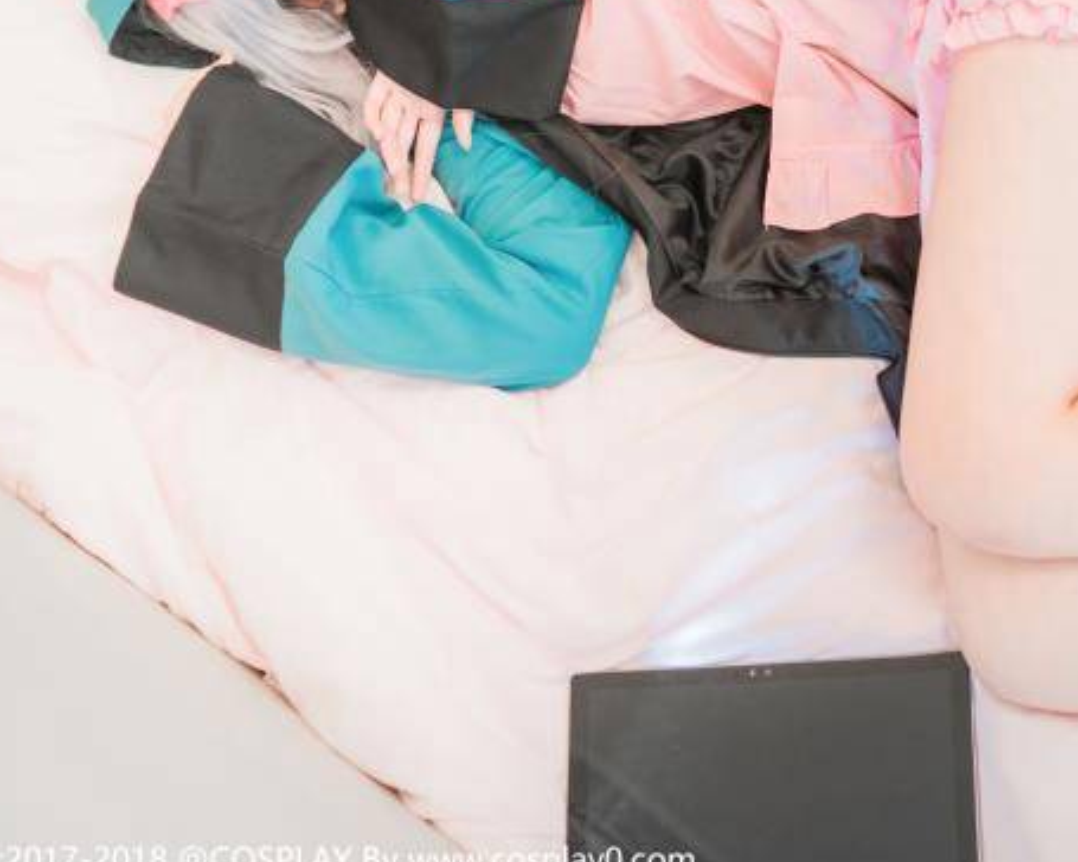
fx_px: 2074
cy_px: 187
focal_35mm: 65
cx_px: 931
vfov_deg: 23.2
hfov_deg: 28.2
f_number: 1.7
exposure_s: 1/60
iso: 800
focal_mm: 35
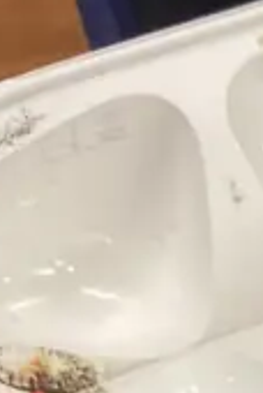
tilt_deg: -48.7
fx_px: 1910
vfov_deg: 10.7
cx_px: 667
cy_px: 791
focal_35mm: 175
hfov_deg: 7.3
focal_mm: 3.99
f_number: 1.8
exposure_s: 1/50
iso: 100
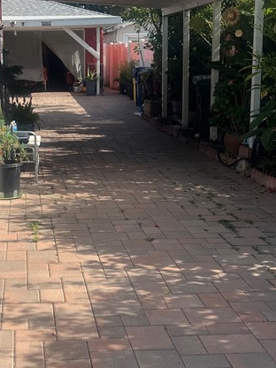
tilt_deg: -11.1
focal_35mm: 64
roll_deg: +0.8
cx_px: 79
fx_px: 680
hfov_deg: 22.8
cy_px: 191
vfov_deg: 30.3
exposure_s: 1/2915
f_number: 1.5
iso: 50
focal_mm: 5.7
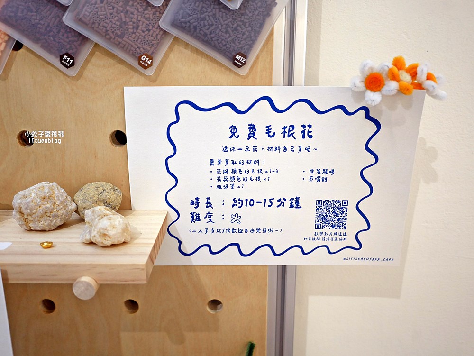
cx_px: 237
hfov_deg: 63.4
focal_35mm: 28
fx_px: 384
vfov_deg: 49.8
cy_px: 178
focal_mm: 14
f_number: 2.5
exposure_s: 1/60
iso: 500
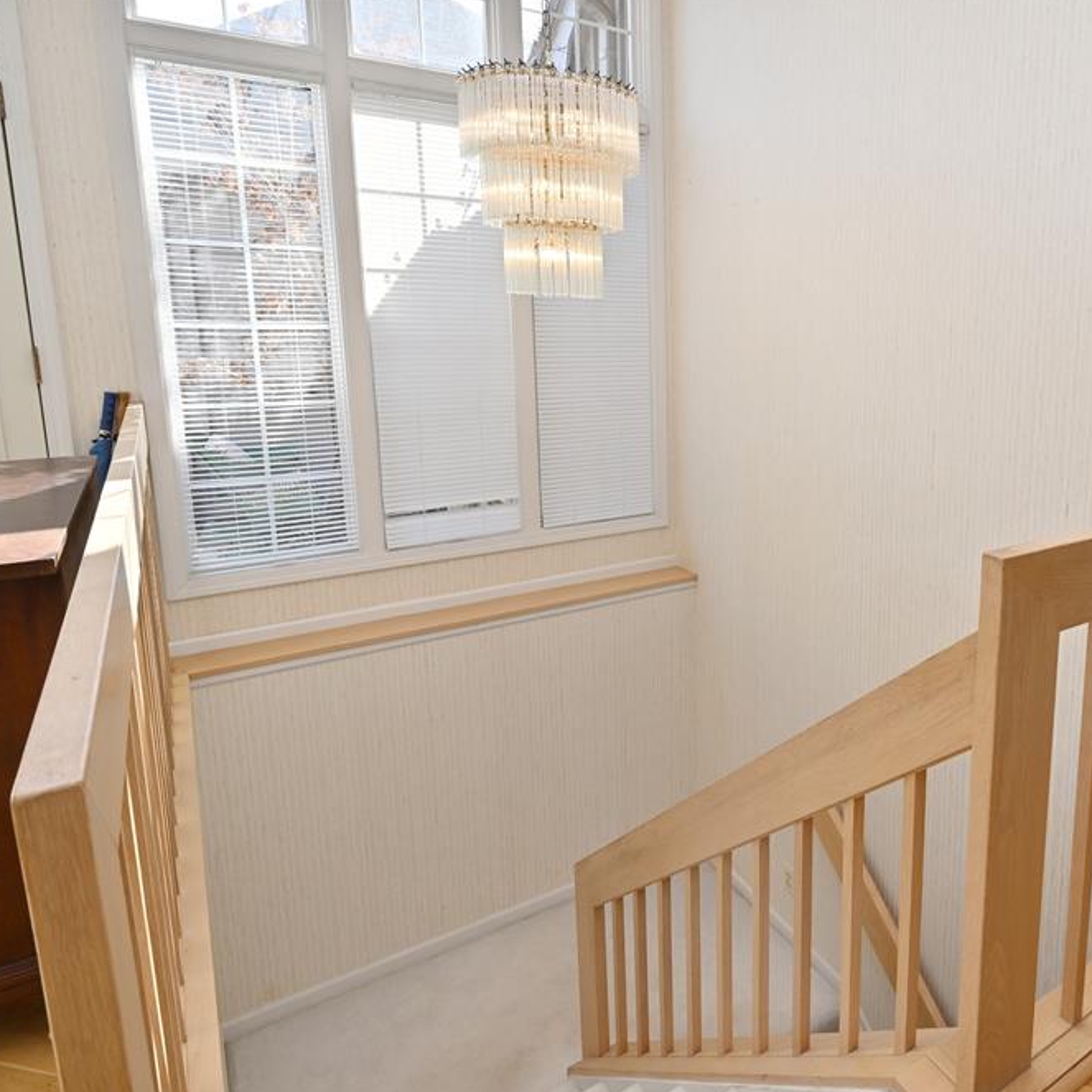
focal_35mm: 21
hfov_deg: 69.8
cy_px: 552
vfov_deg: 72.1
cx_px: 741
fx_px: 749
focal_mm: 16
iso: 250
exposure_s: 1/60
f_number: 11
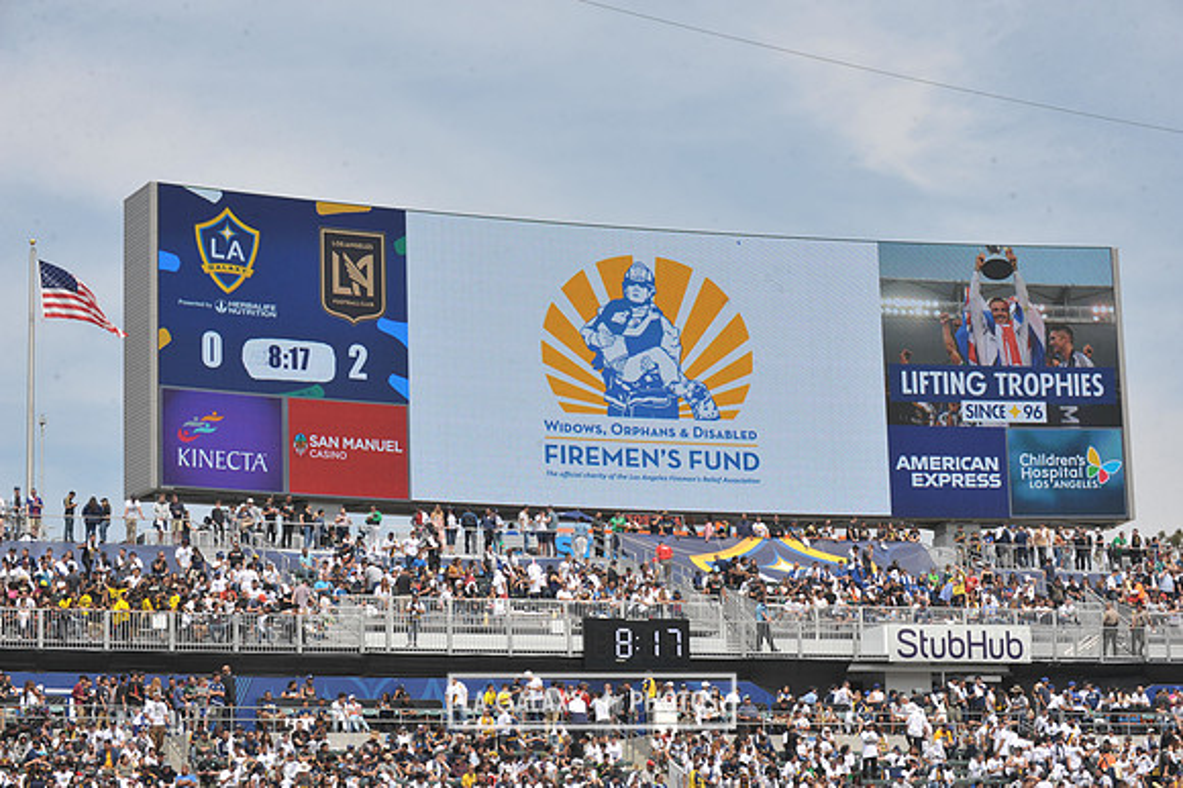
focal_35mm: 95
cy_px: 394
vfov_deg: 14.4
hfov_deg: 21.5
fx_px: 3120
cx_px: 592
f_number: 11
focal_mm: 95
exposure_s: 1/500
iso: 320
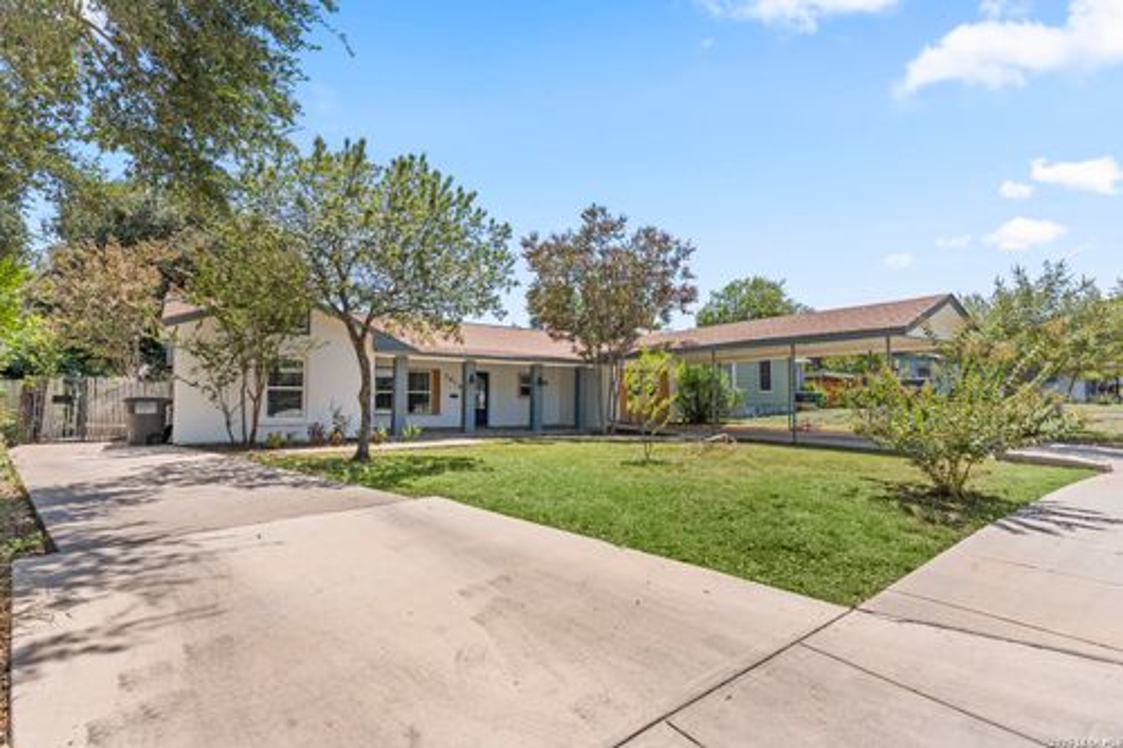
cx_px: 562
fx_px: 530
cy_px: 374
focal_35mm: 17
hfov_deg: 93.3
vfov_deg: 70.4
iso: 100
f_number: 9
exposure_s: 1/500
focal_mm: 17
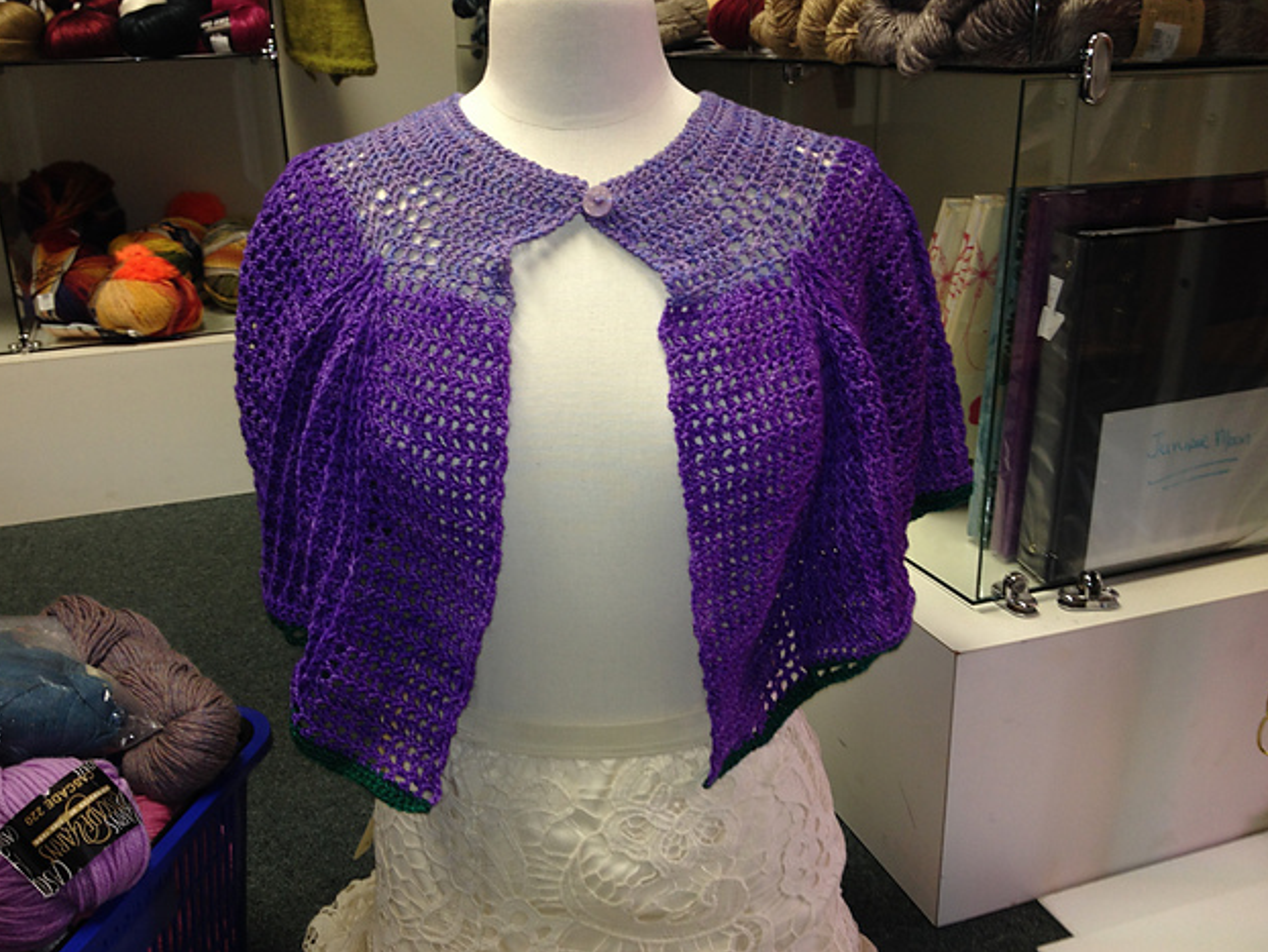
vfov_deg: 39.7
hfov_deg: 51.3
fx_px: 1319
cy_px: 465
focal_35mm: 36
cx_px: 624
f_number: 2.4
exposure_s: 1/22
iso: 50
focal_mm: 4.28
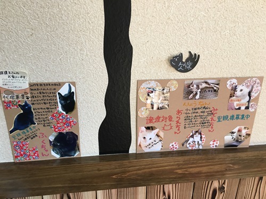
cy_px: 100
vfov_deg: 48.2
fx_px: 223
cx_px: 133
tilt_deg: -22.2
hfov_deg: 61.7
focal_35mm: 29
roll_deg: -0.4
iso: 100
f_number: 2.2
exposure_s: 1/30
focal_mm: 4.15
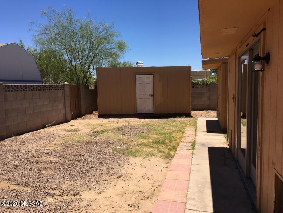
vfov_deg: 48.2
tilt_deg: -3.7
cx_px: 142
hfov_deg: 61.7
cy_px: 106
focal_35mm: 29
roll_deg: +0.6
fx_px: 237
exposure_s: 1/1709
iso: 25
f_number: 2.2
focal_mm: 4.15
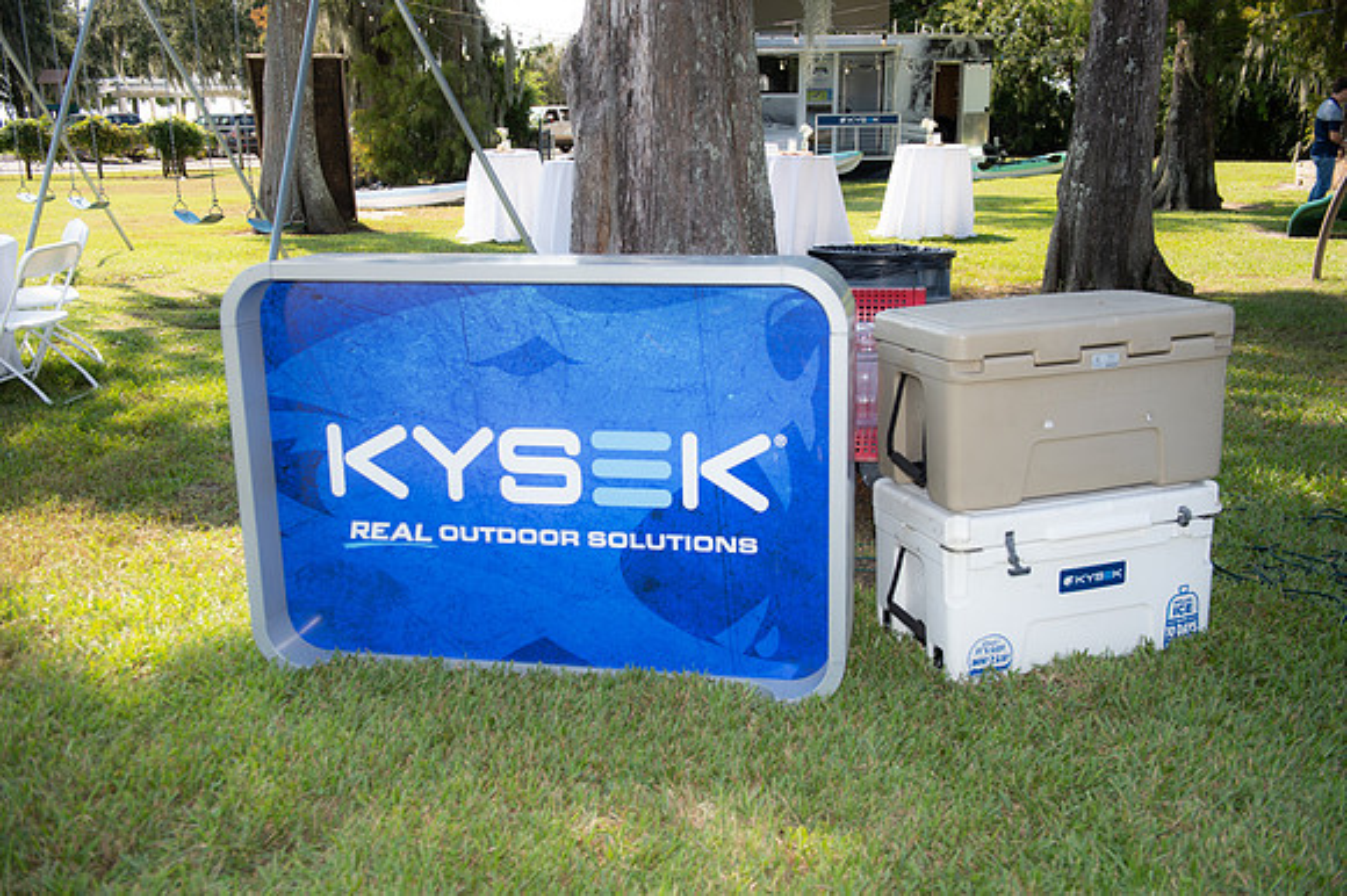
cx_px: 674
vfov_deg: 37.8
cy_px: 448
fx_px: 1309
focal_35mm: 35
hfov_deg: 54.5
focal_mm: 35
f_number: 4.5
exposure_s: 1/250
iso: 100
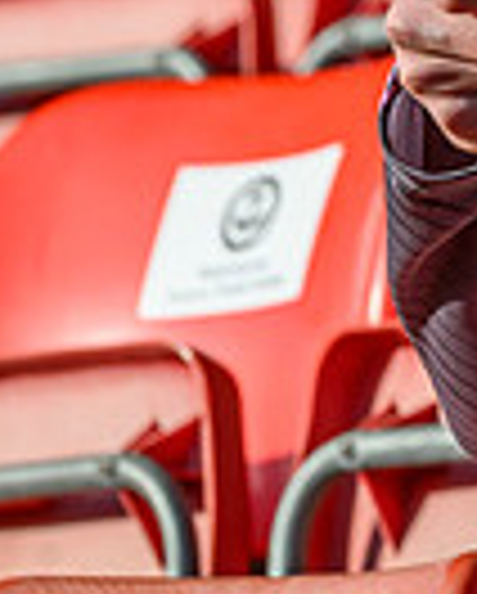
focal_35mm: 742
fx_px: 13064
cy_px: -227
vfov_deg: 2.6
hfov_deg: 2.1
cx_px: 1296
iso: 100
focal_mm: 180
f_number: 7.1
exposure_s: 1/250
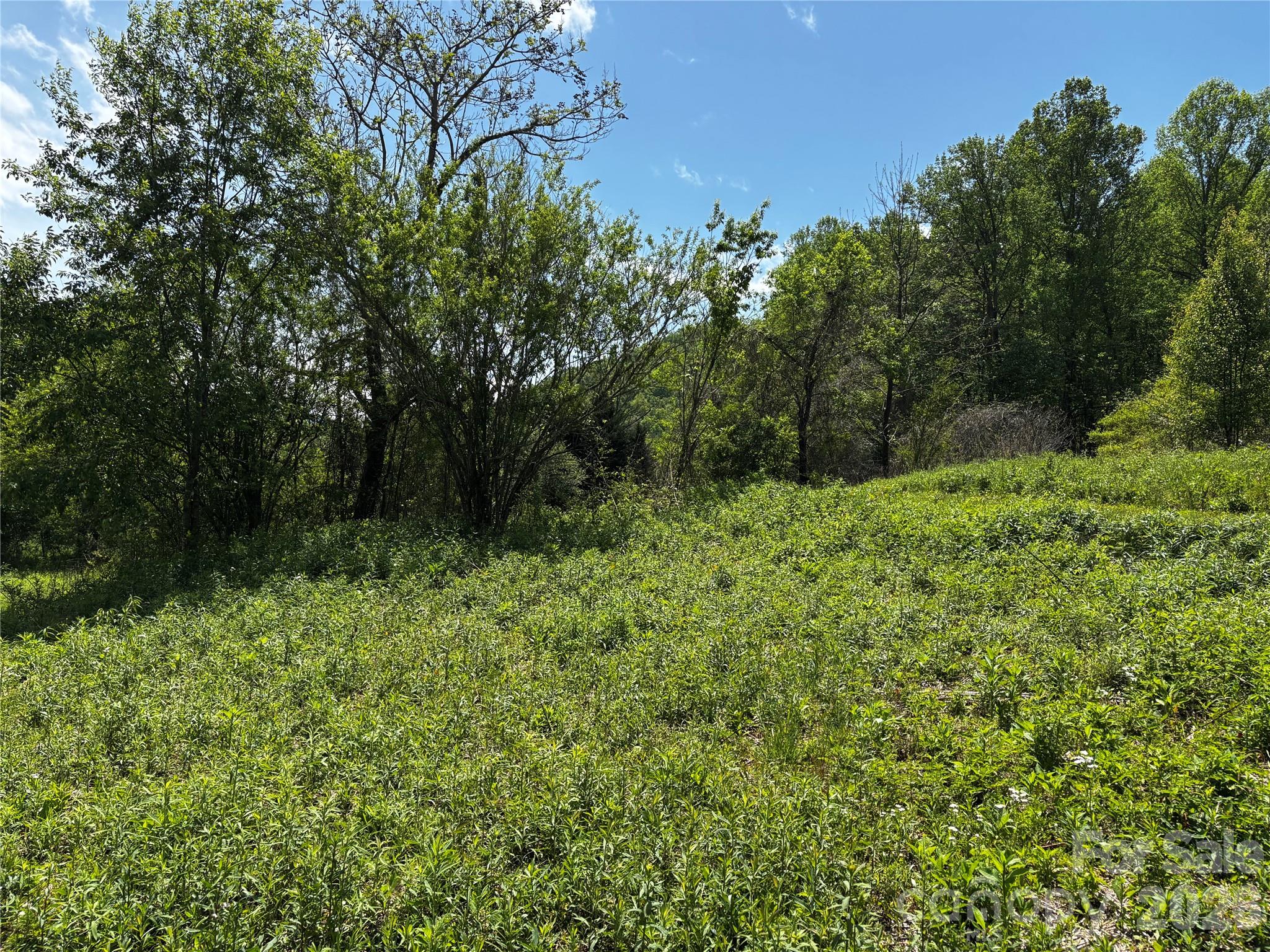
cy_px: 476
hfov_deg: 67.3
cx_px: 635
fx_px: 954
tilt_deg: +1.9
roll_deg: -2.1
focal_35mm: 26
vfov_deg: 53.1
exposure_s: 1/2513
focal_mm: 5.96
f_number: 1.6
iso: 50
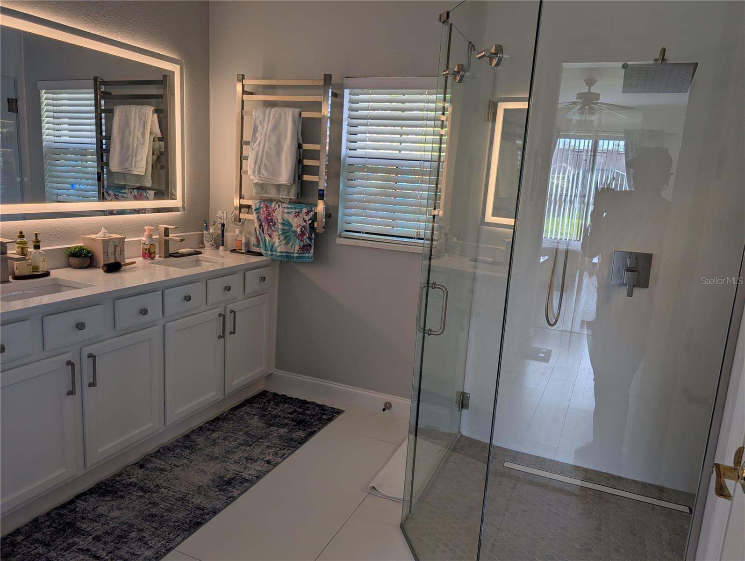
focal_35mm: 24
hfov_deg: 71.5
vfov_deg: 56.9
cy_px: 280
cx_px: 372
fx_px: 517
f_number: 1.68
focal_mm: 6.9
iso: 25
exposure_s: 1/336
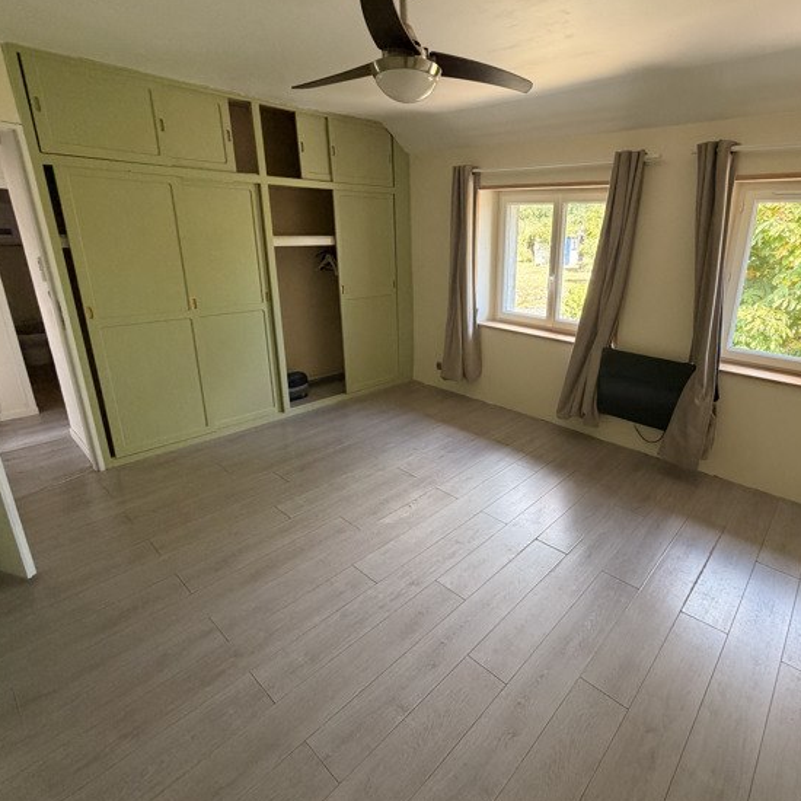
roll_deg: -0.9
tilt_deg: -16.8
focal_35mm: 18
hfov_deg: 79.8
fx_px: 471
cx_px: 481
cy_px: 371
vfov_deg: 80.6
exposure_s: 1/121
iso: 250
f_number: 2.2
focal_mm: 2.22
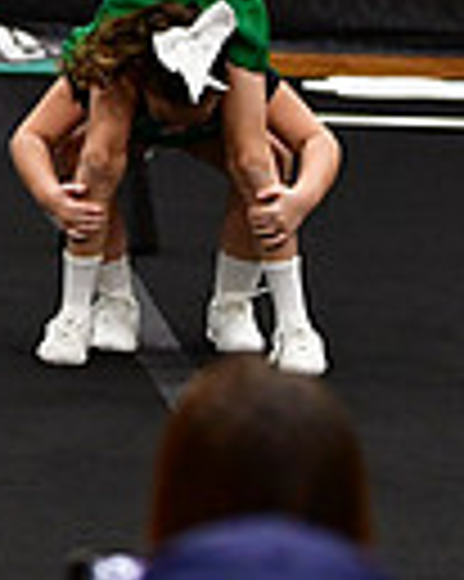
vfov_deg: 3.3
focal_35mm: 583
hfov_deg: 2.6
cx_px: -775
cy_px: -191
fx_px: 10019
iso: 4000
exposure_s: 1/800
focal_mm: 92
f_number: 2.8
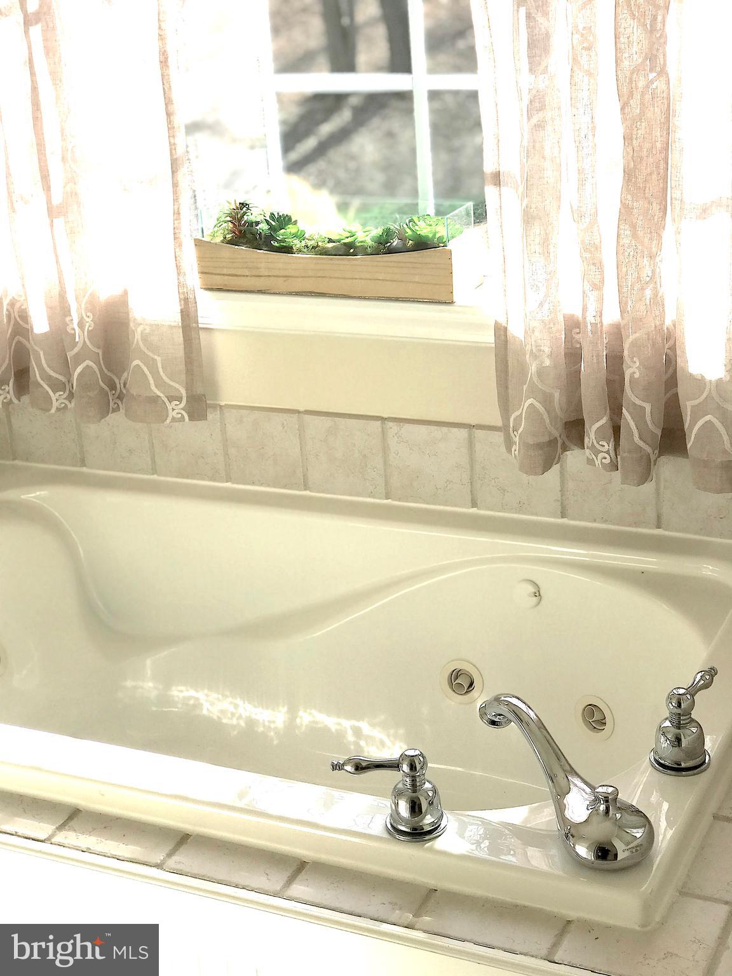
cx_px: 366
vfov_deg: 33.8
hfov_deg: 25.7
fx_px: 1607
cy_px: 488
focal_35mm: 57
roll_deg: +4.7
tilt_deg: -21.2
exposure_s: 1/357
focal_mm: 6.6
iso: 20
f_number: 2.8
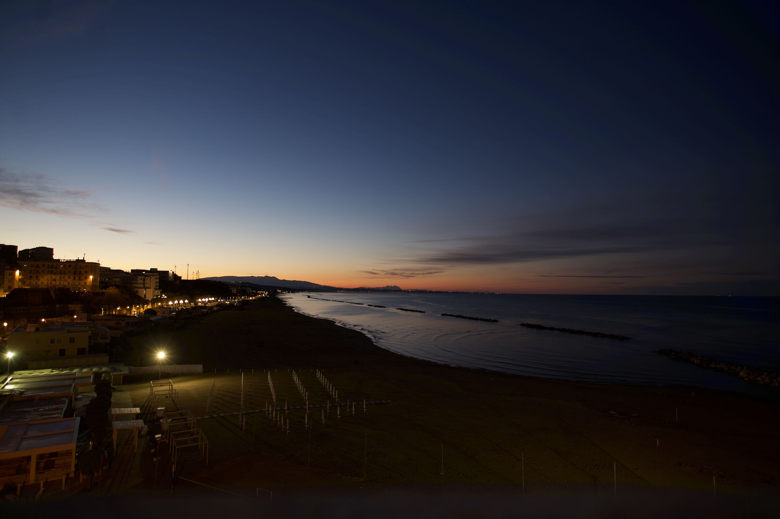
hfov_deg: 84.0
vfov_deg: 61.9
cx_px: 390
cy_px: 260
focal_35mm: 20
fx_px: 433
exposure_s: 1/5
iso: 100
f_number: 2.5
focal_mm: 20
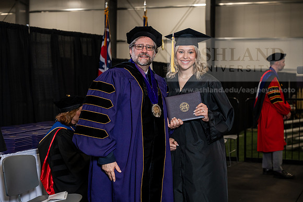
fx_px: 589
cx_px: 152
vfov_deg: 19.5
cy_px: 101
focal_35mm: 70
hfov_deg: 28.8
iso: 1250
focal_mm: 70
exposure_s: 1/200
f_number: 5
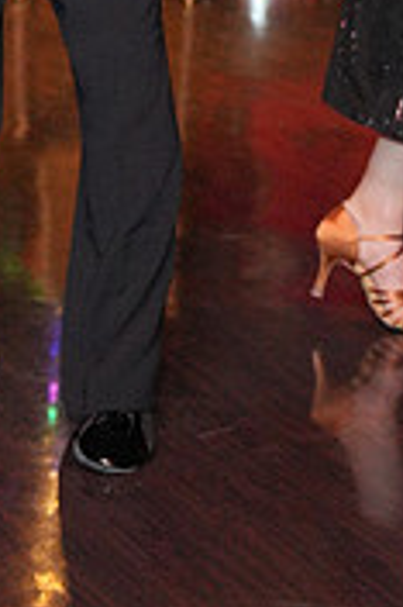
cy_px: -266
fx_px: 2826
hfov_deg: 8.1
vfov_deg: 11.8
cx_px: 312
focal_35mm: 168
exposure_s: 1/200
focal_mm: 51
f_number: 4
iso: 4000
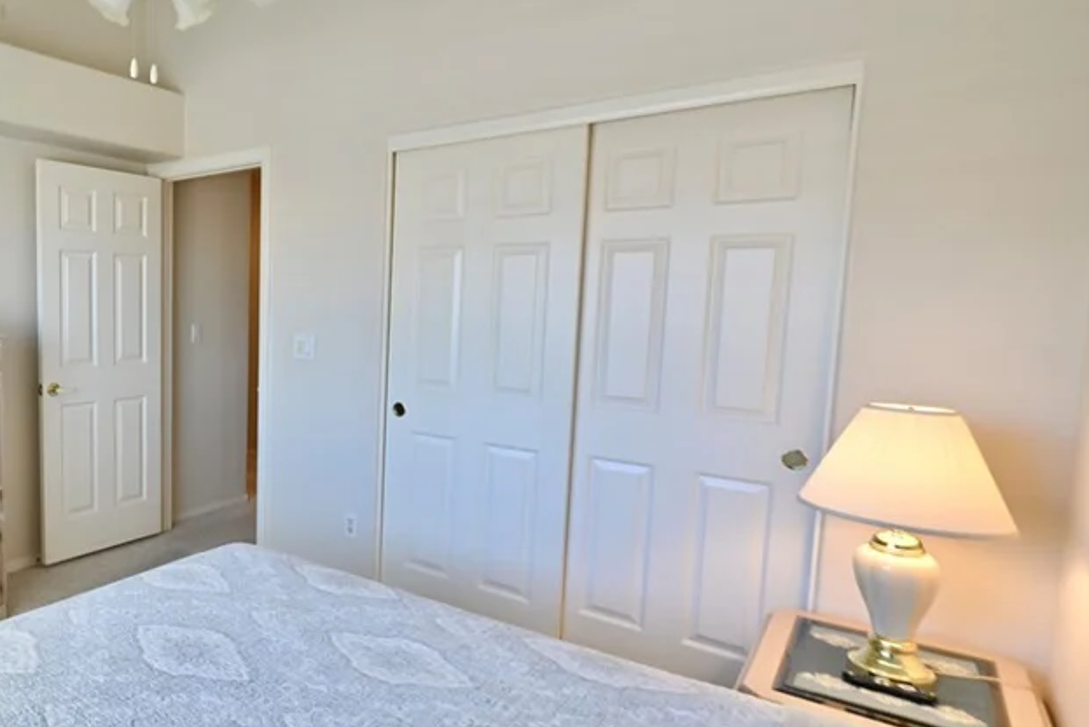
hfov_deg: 69.1
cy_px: 359
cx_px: 225
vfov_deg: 55.2
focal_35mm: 23
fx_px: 696
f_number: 20
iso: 2000
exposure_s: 1/30
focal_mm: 14
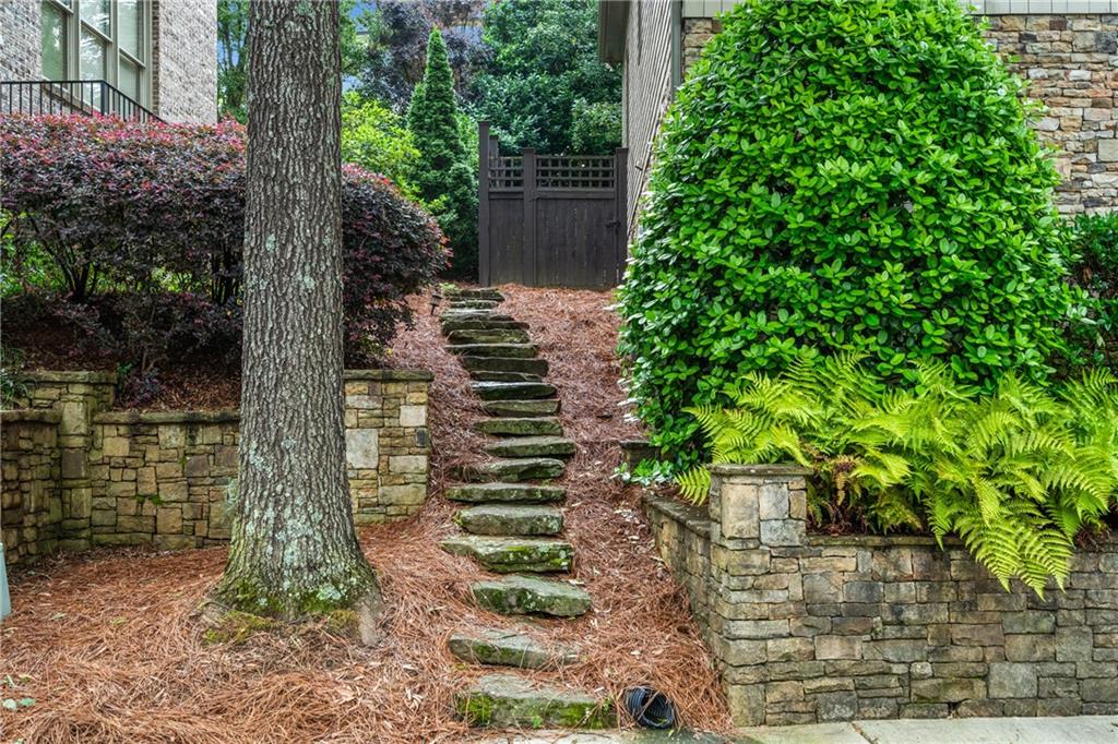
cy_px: 372
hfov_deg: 60.3
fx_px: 962
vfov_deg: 42.3
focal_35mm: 31
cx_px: 559
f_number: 6.3
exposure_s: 1/100
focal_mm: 31
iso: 1250
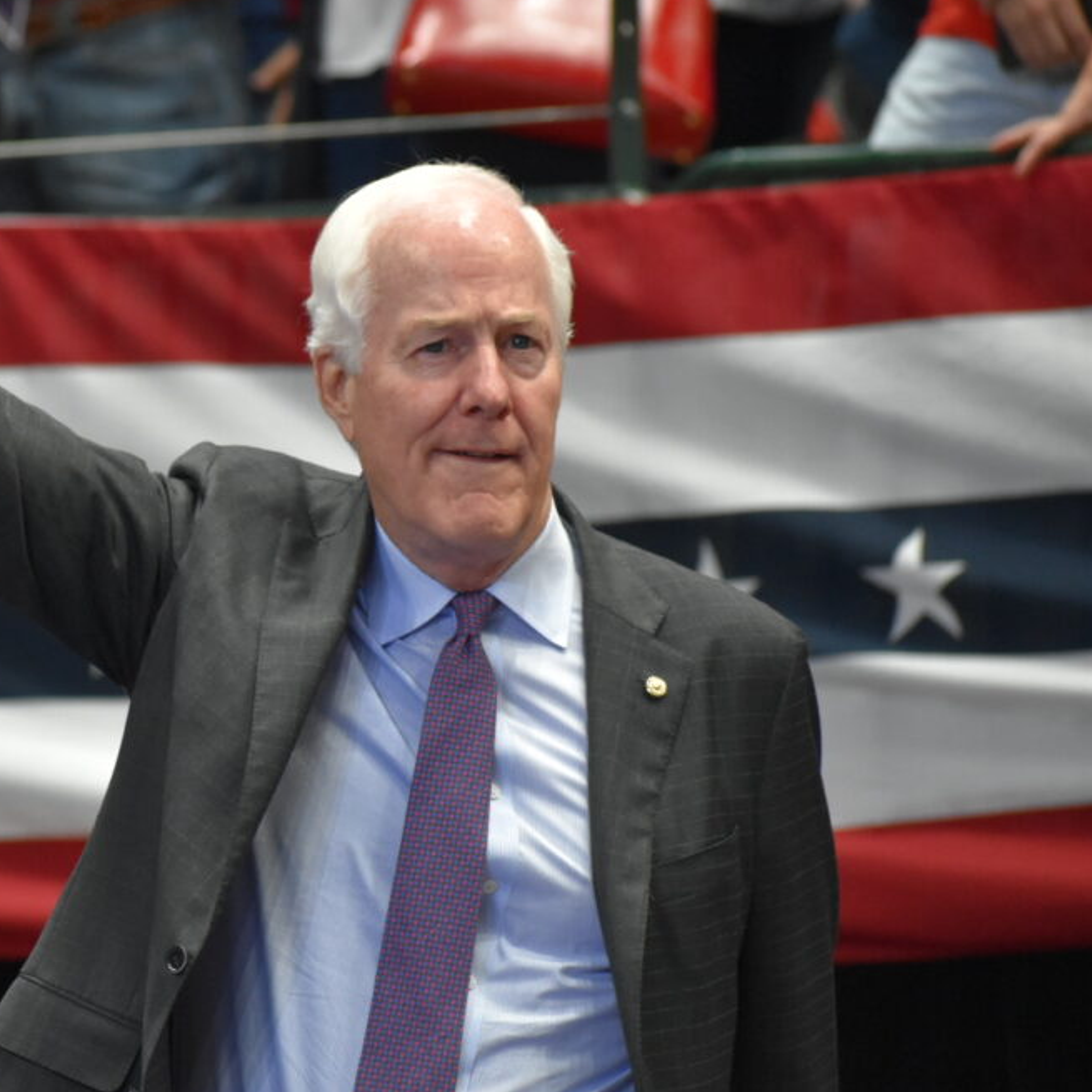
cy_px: 508
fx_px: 14589
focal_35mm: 409
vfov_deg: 4.3
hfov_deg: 4.3
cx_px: 148
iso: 2200
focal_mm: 175
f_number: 5
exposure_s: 1/500
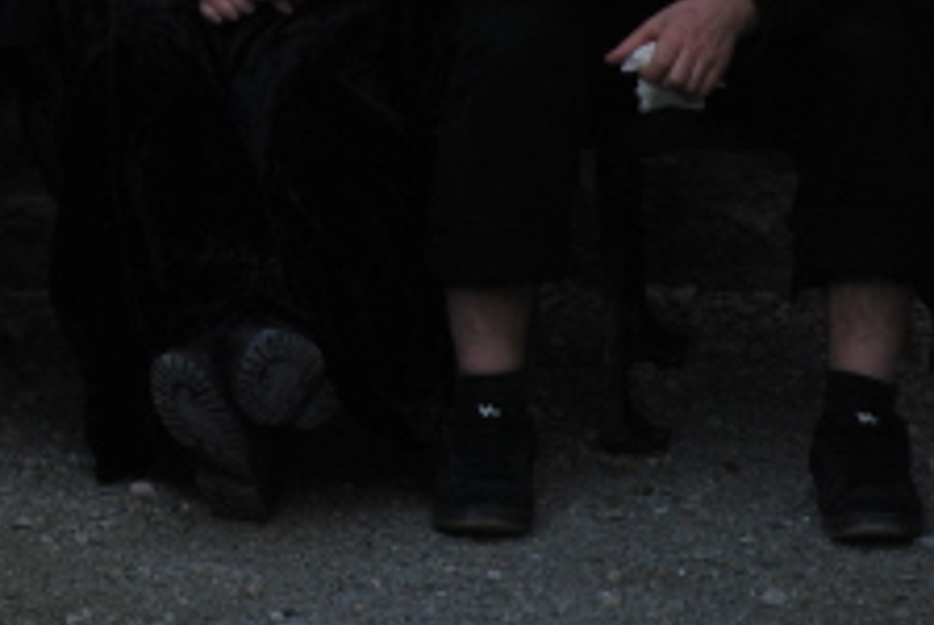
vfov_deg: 1.6
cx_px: 35
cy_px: -77
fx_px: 22263
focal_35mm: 857
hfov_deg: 2.4
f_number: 5.6
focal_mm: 200
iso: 200
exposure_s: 1/60
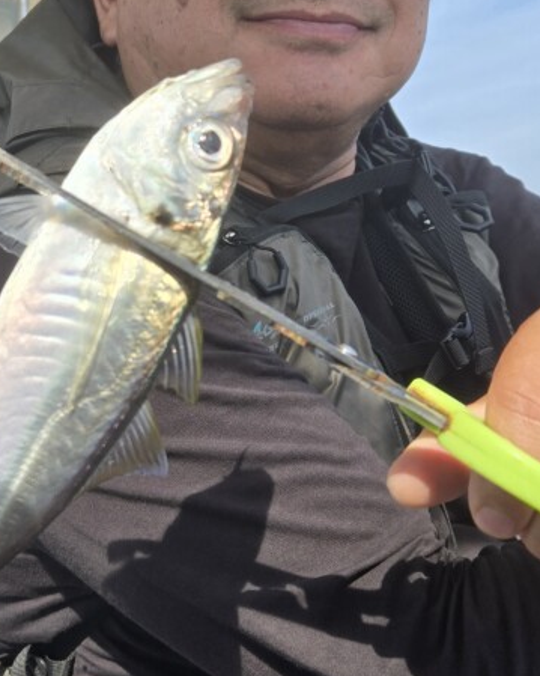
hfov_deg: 29.9
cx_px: 156
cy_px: 312
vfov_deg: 37.3
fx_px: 999
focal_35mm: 50
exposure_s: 1/1000
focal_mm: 5.4
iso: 25
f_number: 1.8
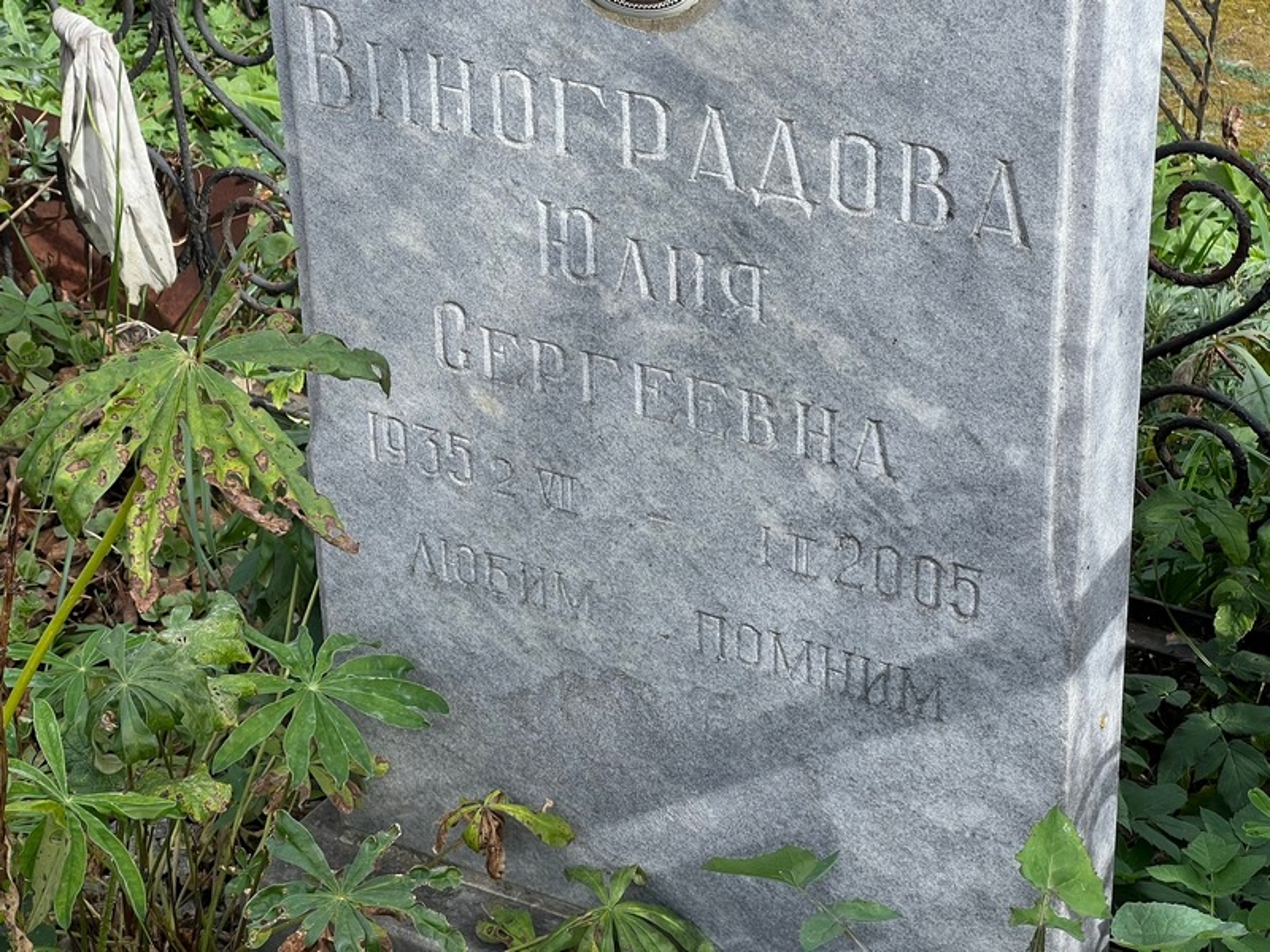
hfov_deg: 25.3
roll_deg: +1.2
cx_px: 635
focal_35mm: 77
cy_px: 476
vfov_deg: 19.1
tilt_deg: -27.7
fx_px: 2825
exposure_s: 1/285
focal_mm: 9
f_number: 2.8
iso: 32
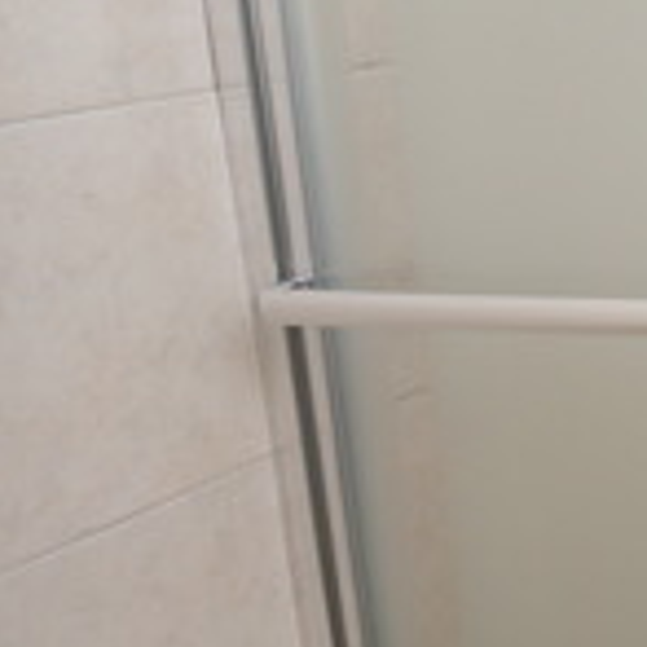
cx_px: 1400
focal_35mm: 89
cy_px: 286
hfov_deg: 14.8
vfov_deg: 19.5
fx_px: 1882
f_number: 4
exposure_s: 1/60
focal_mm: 16
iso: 320
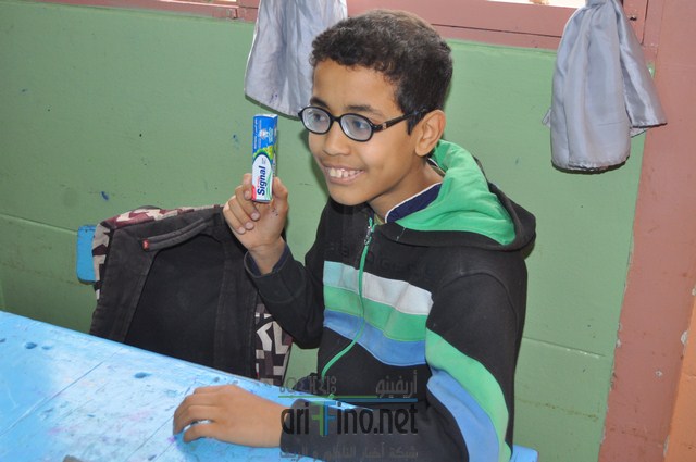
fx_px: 898
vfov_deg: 28.9
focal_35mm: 46
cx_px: 348
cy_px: 231
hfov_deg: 42.4
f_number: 4.2
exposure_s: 1/125
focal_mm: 31
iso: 720
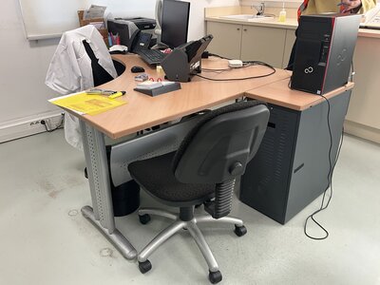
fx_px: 318
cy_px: 142
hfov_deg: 61.7
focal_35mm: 29
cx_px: 190
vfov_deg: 48.2
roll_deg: -0.3
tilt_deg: -26.5
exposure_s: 1/50
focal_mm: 3
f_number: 1.8
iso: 50
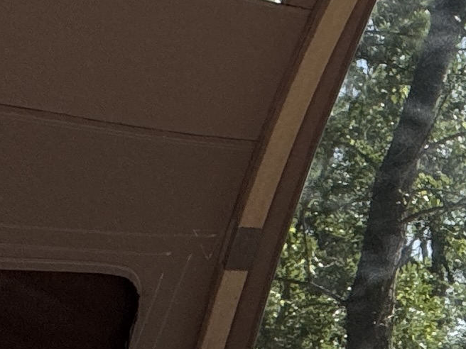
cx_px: 850
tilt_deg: +15.8
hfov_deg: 17.9
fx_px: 1158
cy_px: 80
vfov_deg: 17.1
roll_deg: +4.9
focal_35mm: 86
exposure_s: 1/4132
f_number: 2.2
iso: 50
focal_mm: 2.22
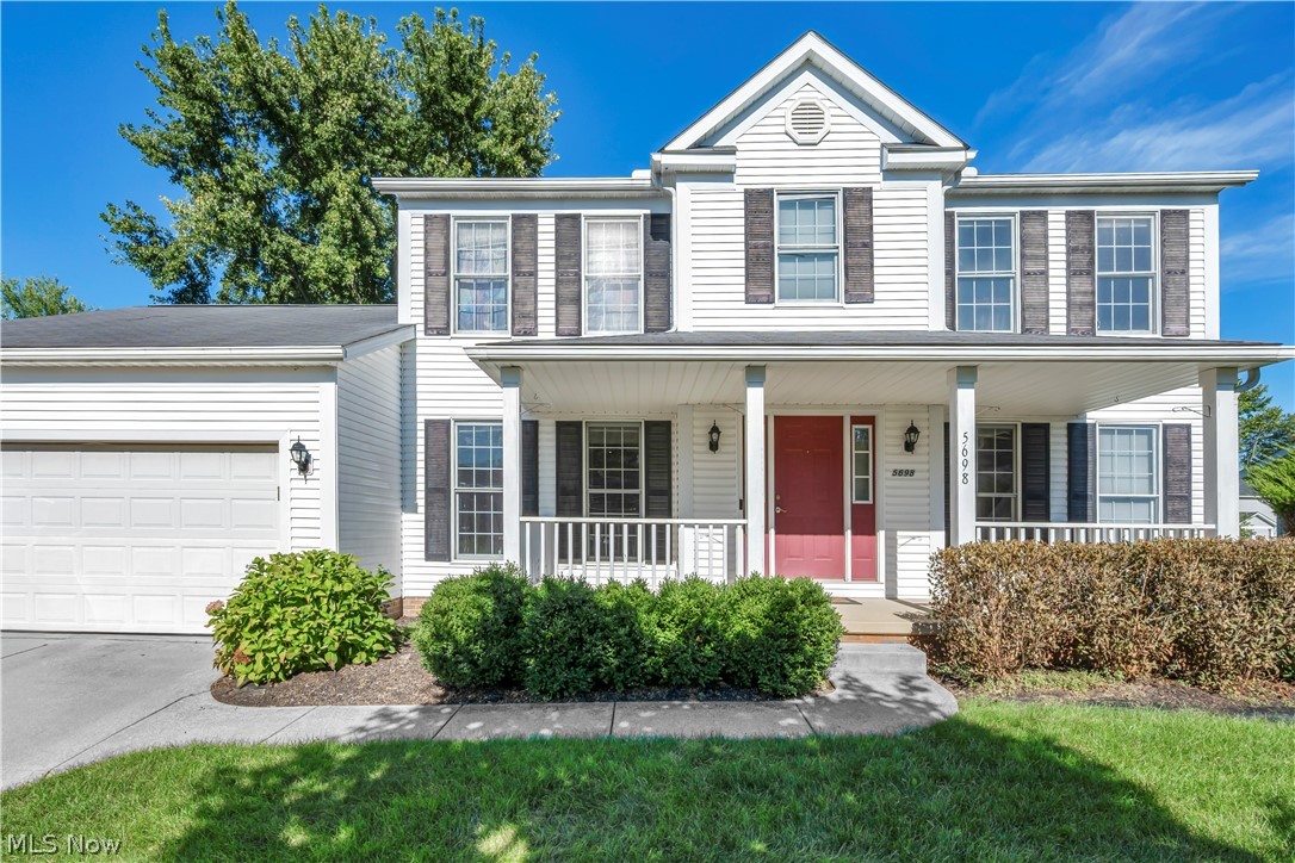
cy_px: 432
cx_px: 648
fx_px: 504
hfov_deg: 104.3
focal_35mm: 14
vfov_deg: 81.2
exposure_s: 1/250
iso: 160
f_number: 11
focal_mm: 14
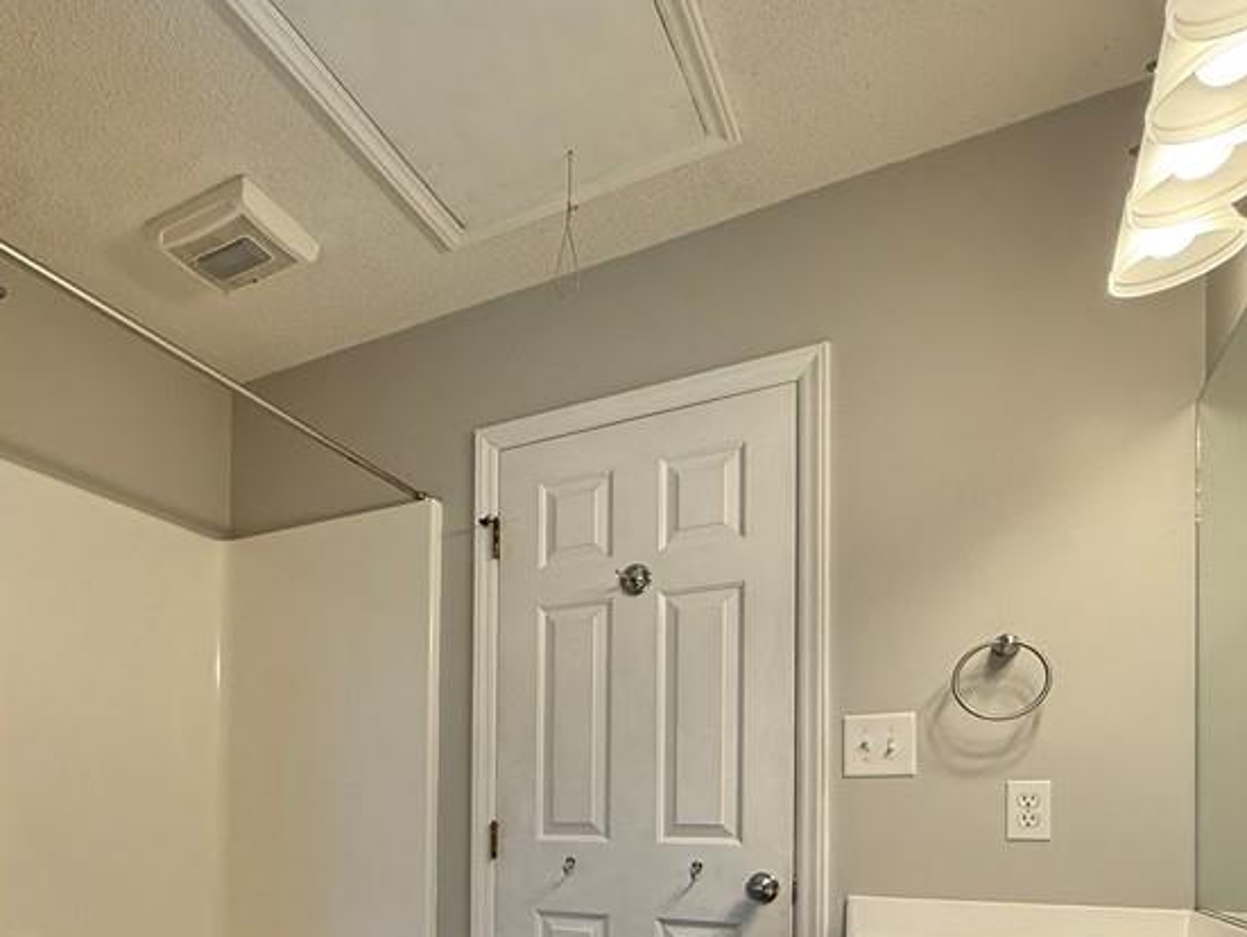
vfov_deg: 48.4
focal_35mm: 26
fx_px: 937
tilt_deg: +0.1
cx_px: 344
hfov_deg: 64.1
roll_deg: -1.1
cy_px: 815
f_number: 2.2
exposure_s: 1/120
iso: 160
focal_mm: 2.22
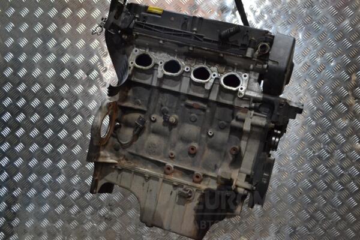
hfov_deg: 41.1
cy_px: 120
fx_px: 480
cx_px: 180
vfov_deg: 28.1
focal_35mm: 48
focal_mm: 32
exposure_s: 1/30
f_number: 4.8
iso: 1400
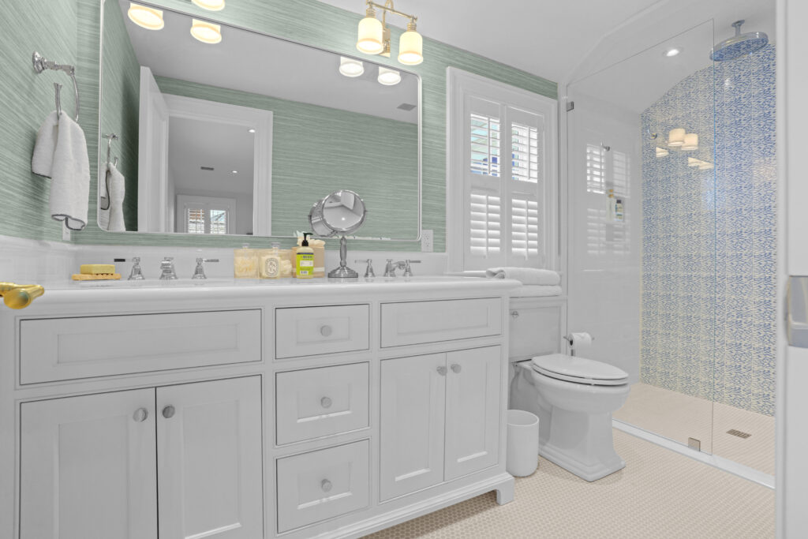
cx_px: 404
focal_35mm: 16
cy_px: 270
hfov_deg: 96.7
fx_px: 359
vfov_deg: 73.8
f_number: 9
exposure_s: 1/15
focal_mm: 16
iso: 400
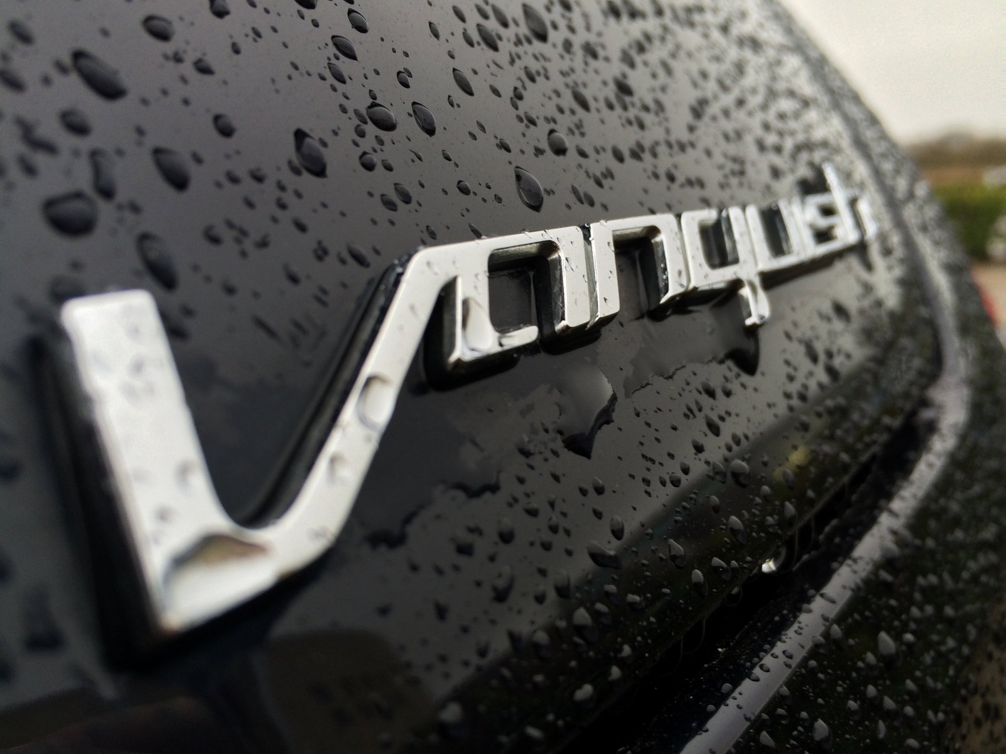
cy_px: 377
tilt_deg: -11.2
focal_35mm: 29
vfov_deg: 48.2
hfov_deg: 61.7
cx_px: 503
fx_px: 843
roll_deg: +4.2
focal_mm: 4.15
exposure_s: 1/50
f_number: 2.2
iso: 40
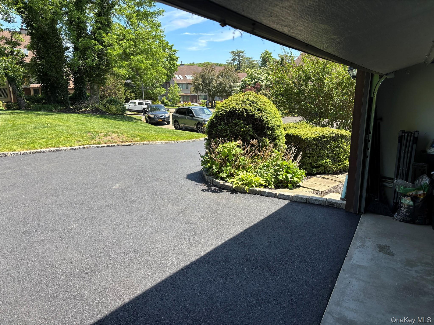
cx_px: 217
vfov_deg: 53.1
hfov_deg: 67.3
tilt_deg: -12.4
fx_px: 326
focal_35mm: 26
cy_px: 162
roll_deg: +0.8
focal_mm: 5.96
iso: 50
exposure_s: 1/811
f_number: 1.6
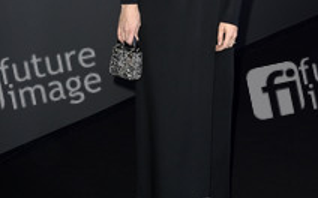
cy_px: 9
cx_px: 188
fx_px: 866
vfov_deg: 12.9
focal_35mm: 100
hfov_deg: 20.8
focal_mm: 52
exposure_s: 1/250
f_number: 5.6
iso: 800
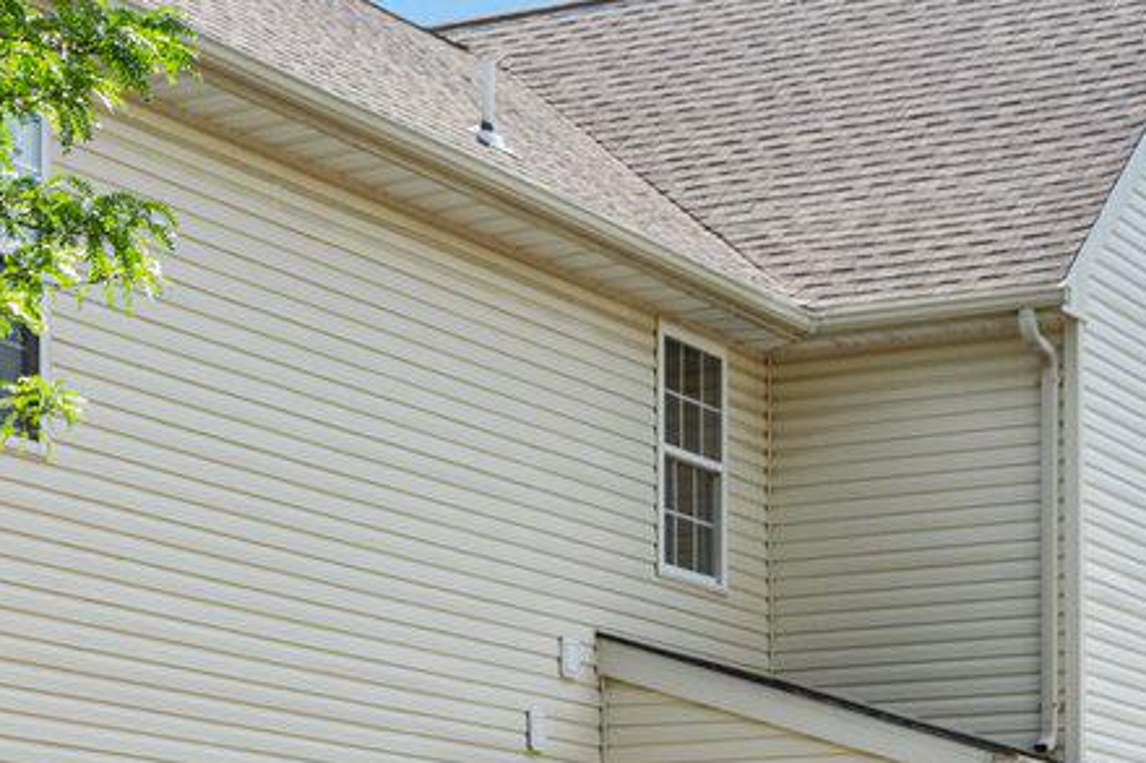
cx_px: -89
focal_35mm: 121
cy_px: 975
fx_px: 3850
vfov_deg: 11.1
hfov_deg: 16.5
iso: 160
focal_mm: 26
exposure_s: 1/400
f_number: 7.1
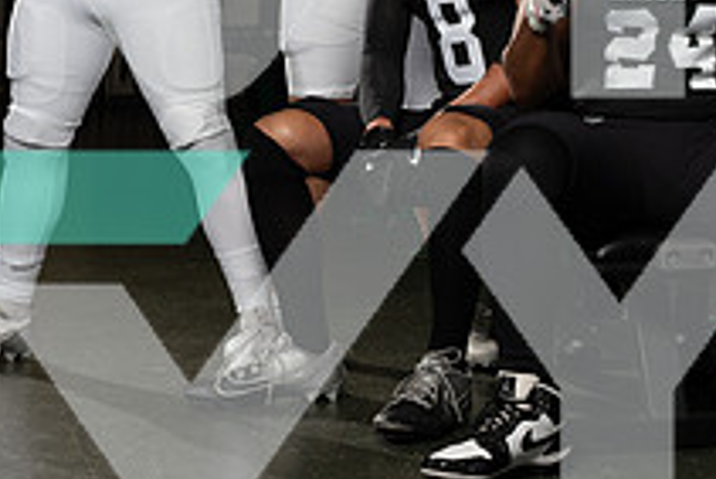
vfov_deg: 12.5
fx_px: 2129
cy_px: -80
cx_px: 770
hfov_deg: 18.4
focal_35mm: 107
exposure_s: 1/250
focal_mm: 39
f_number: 8
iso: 400
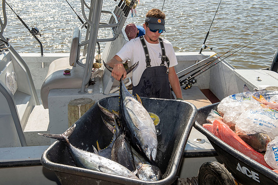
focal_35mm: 45
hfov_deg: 43.6
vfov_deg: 29.8
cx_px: 139
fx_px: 347
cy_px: 92
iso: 125
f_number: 8
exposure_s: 1/200
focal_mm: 45
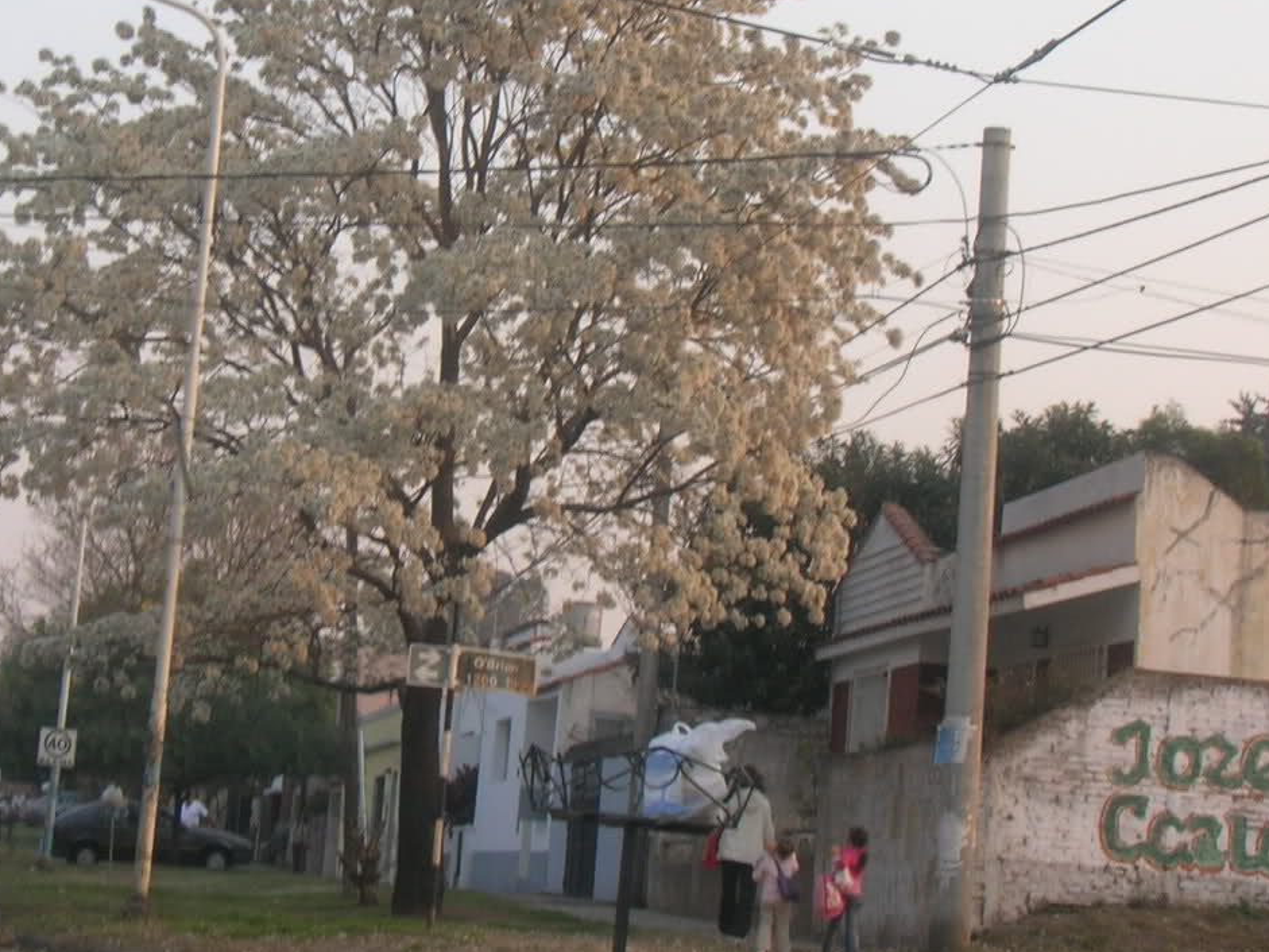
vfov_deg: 17.3
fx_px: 3116
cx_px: 314
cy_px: 364
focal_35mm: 85
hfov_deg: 22.8
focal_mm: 8.4
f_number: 5.6
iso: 50
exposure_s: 1/50.8
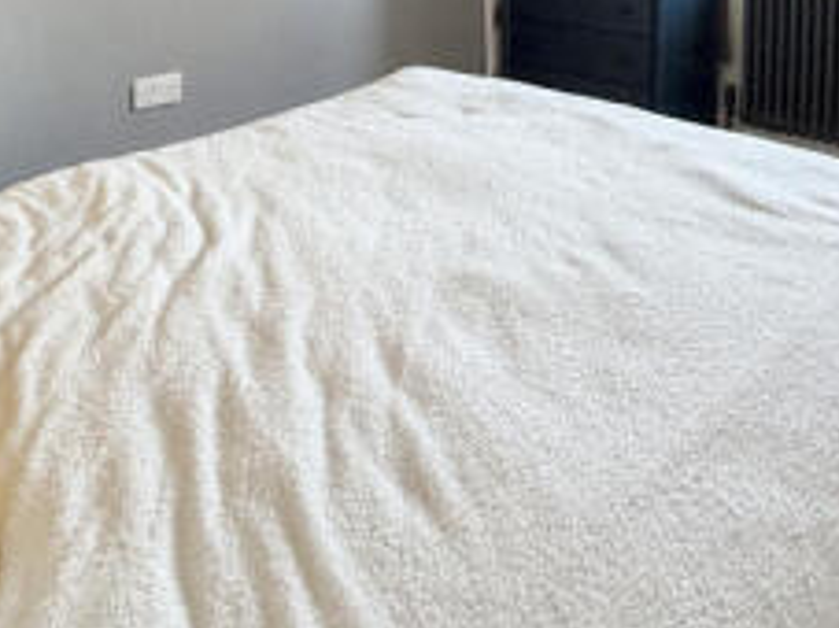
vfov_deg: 33.5
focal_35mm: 36
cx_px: 445
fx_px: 872
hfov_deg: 51.3
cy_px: -94
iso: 250
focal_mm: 2.22
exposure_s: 1/121
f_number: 2.2
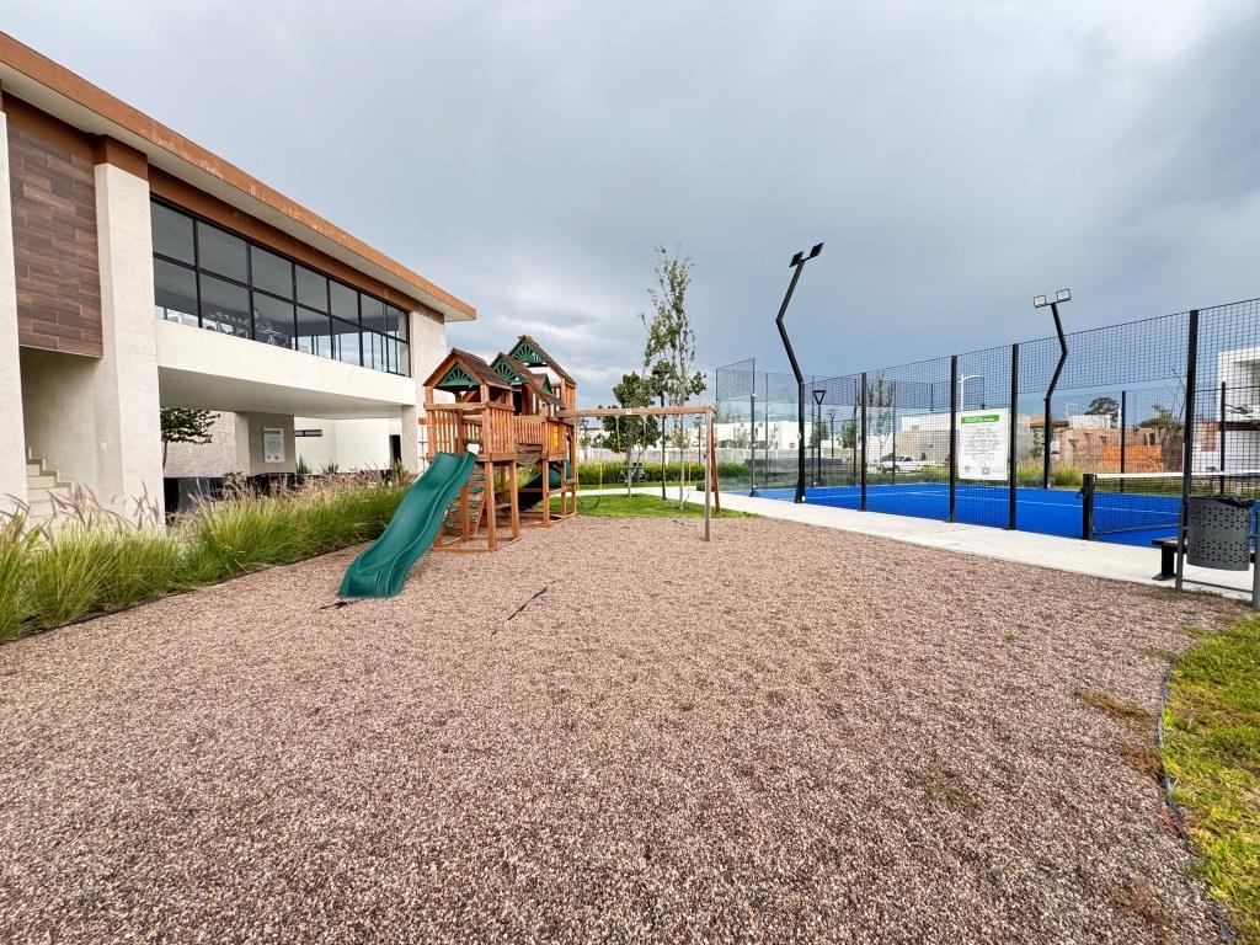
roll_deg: +1.9
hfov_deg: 102.1
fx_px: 510
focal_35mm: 14
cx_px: 630
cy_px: 472
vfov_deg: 85.7
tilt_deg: -1.7
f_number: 2.2
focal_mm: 2.22
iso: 100
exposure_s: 1/99
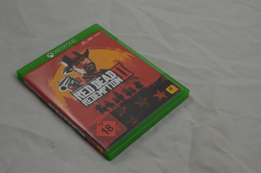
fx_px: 434
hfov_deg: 33.5
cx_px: 130
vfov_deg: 22.5
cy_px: 86
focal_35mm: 60
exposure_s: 1/3
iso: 100
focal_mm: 40
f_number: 20
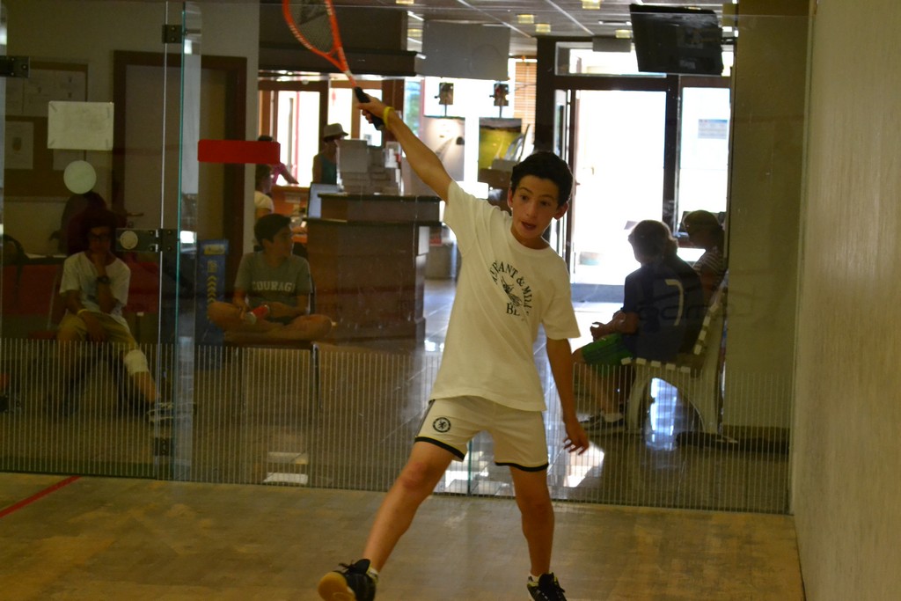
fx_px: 2065
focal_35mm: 82
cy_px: 300
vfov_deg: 16.6
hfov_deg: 24.6
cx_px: 450
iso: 3200
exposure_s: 1/200
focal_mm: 55
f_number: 5.6
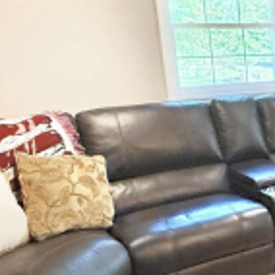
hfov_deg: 23.1
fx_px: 521
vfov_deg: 29.5
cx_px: 425
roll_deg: -0.7
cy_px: 167
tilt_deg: -15.1
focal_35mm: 58
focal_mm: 2.22
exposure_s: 1/120
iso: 640
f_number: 2.2
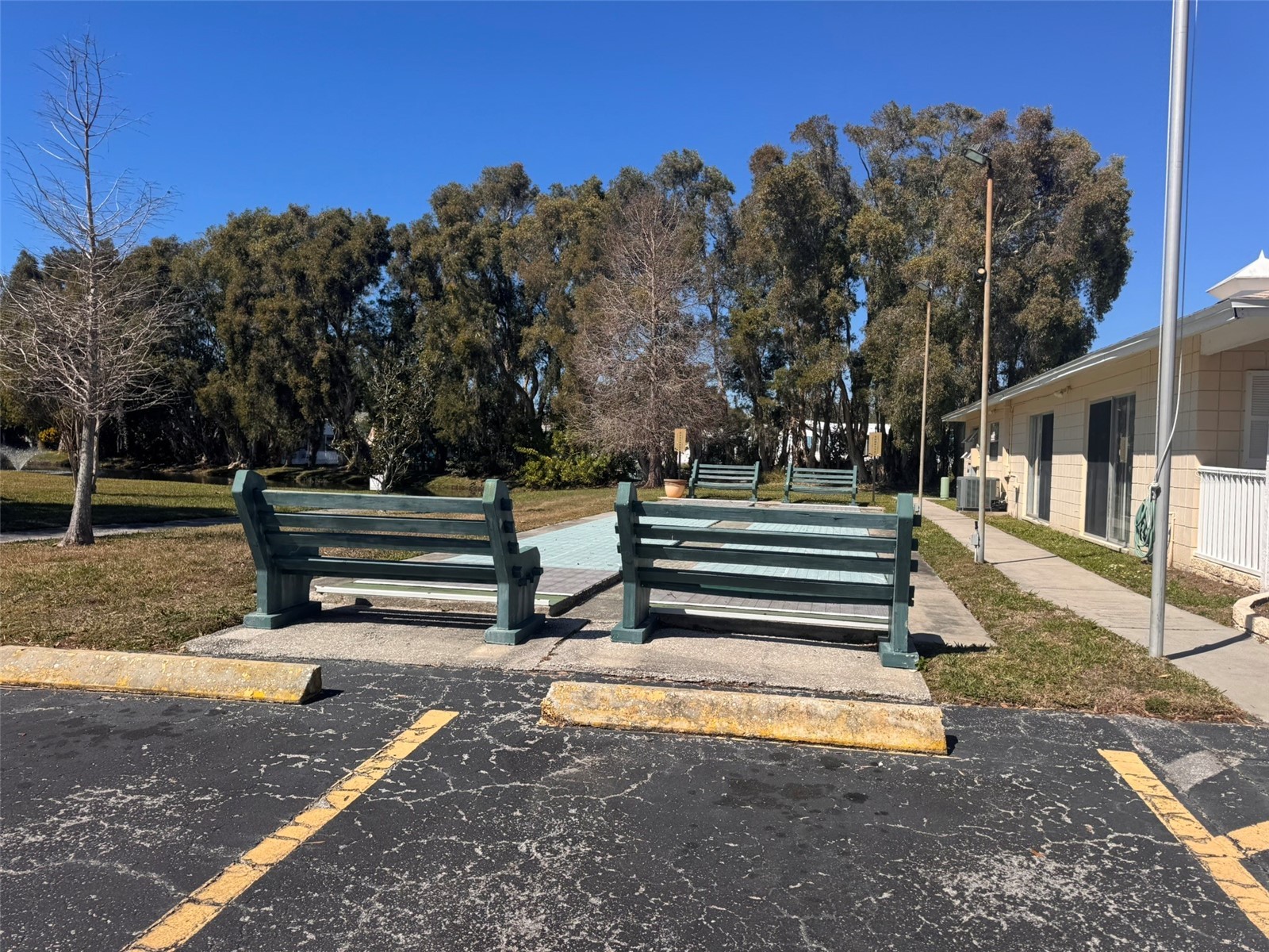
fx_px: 880
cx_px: 634
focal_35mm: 24
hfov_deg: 71.6
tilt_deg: -0.6
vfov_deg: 56.8
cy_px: 476
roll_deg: -0.4
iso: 80
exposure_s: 1/4608
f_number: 1.78
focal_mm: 6.76
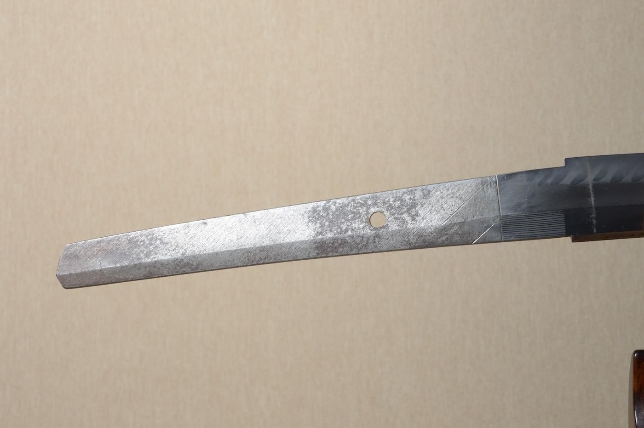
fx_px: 1287
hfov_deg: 28.1
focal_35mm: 72
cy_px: 214
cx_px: 322
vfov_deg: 18.9
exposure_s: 1/1.6
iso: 400
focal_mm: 48
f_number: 11
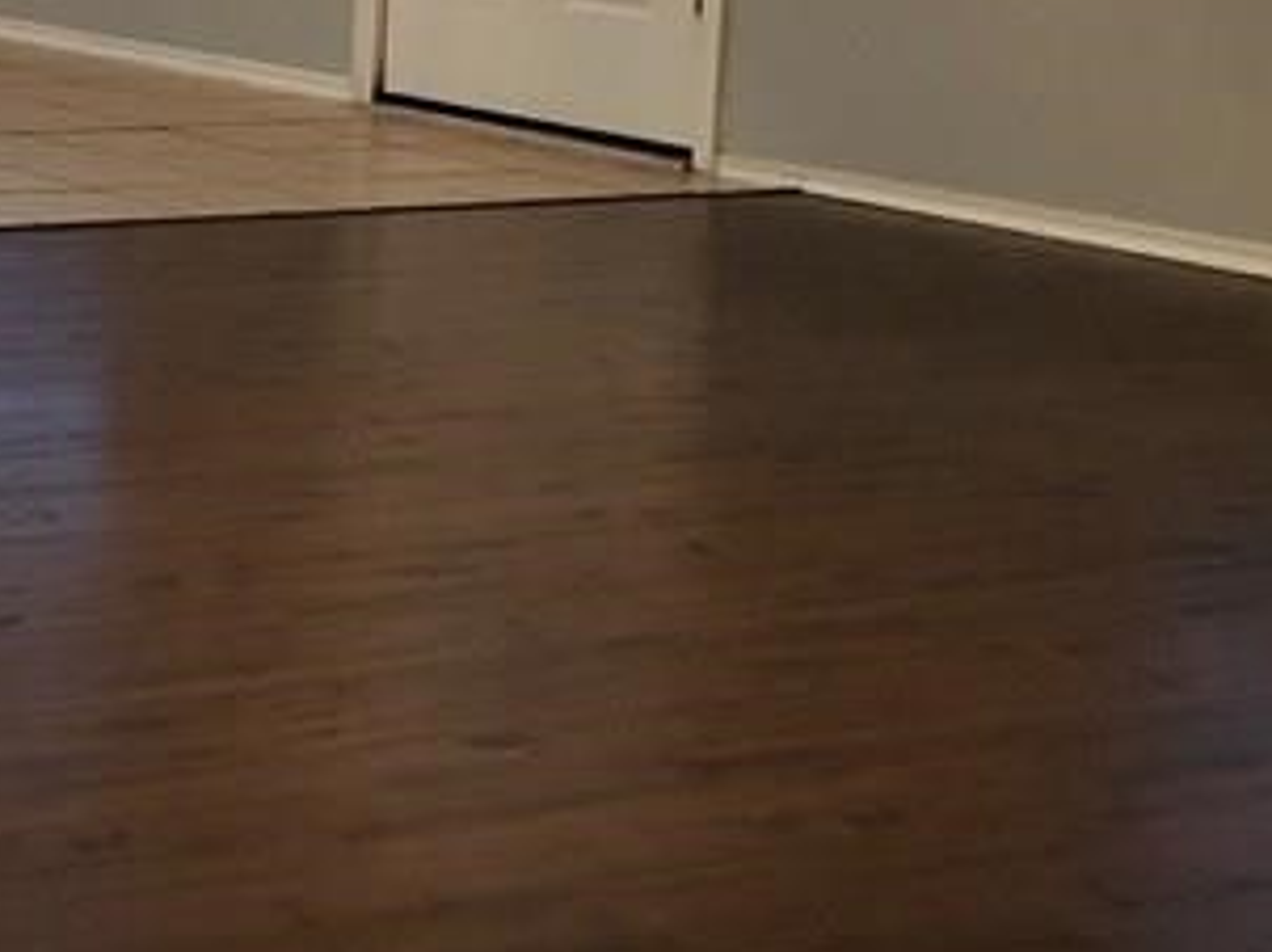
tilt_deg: -2.8
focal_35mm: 95
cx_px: -775
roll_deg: -1.3
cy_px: -110
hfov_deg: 17.9
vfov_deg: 15.1
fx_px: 3488
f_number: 1.8
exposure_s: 1/15
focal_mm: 3.99
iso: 50
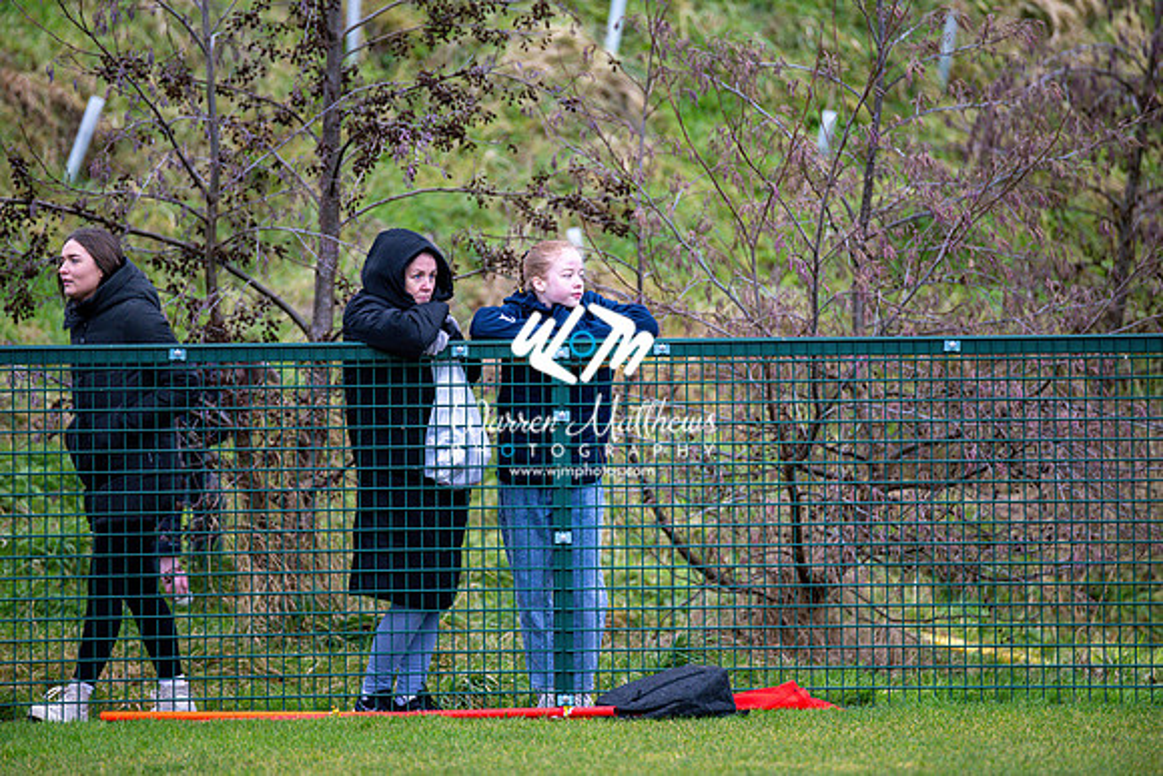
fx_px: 9693
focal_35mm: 300
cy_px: 388
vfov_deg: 4.6
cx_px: 582
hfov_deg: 6.9
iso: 1600
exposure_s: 1/640
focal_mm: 300
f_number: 2.8
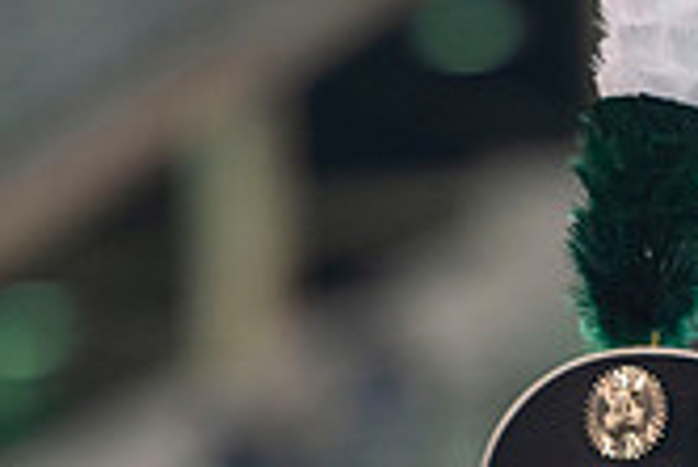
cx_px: 425
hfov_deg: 3.0
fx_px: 13526
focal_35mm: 697
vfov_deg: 2.0
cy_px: 774
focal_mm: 200
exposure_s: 1/500
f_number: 2.8
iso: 1000
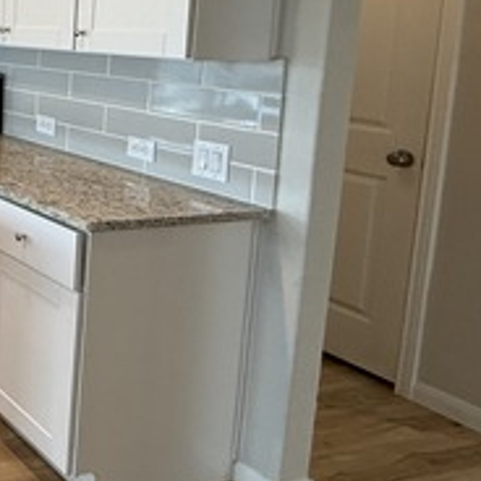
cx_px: -261
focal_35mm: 43
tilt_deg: -5.8
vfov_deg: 37.7
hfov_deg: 26.5
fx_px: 676
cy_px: 91
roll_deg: -0.5
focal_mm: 2.22
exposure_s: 1/120
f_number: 2.2
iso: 250
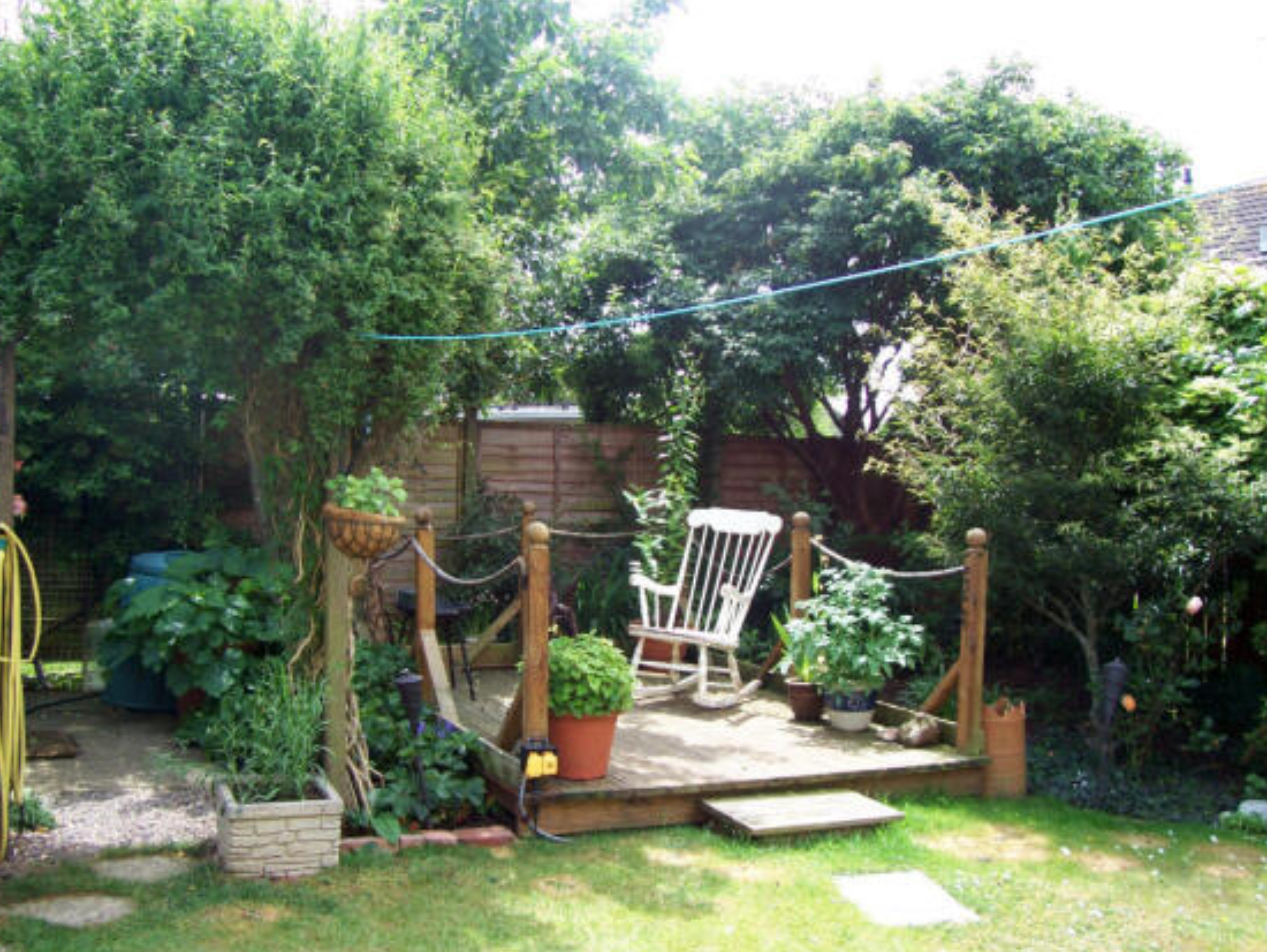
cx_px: 617
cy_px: 467
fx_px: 1318
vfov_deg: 39.7
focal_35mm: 36
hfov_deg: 51.3
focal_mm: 5.6
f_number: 2.7
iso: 80
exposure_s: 1/320
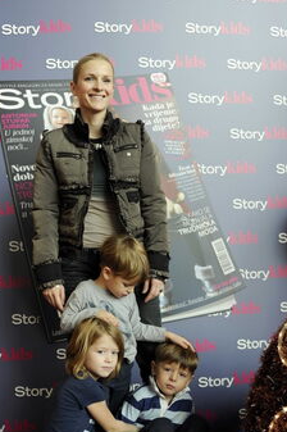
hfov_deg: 29.7
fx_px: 539
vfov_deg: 43.2
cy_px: 276
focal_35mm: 45
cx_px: 114
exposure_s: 1/125
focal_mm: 35
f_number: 3.5
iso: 640
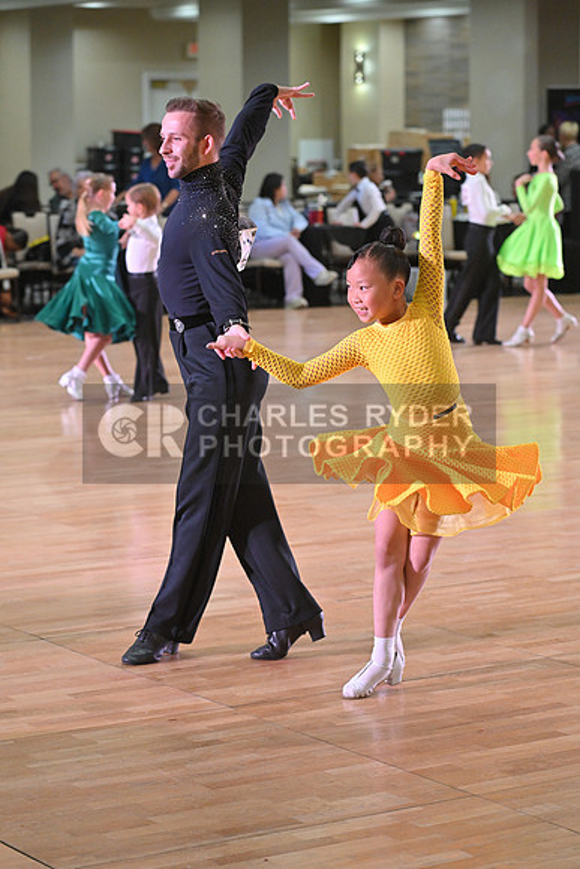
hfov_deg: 13.7
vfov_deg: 20.4
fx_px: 2415
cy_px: 434
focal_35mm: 100
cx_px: 290
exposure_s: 1/320
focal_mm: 100
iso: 3200
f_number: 5
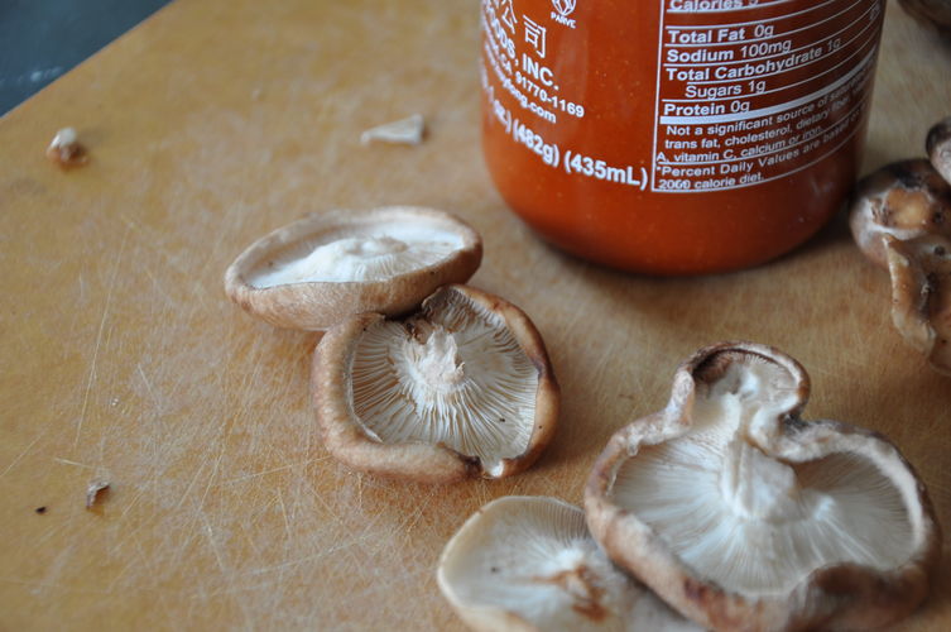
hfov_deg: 20.6
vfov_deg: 13.8
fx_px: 2612
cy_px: 316
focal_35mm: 99
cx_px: 476
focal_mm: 66
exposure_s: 1/15
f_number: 5.3
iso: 200
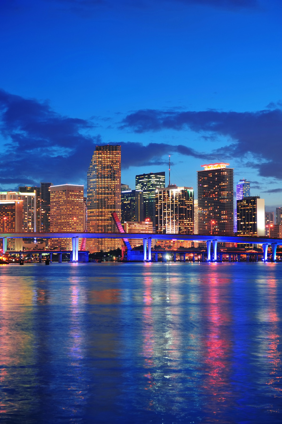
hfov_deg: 19.4
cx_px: 141
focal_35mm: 70
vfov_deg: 28.9
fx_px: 824
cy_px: 212
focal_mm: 70
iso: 200
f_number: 4
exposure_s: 1.5
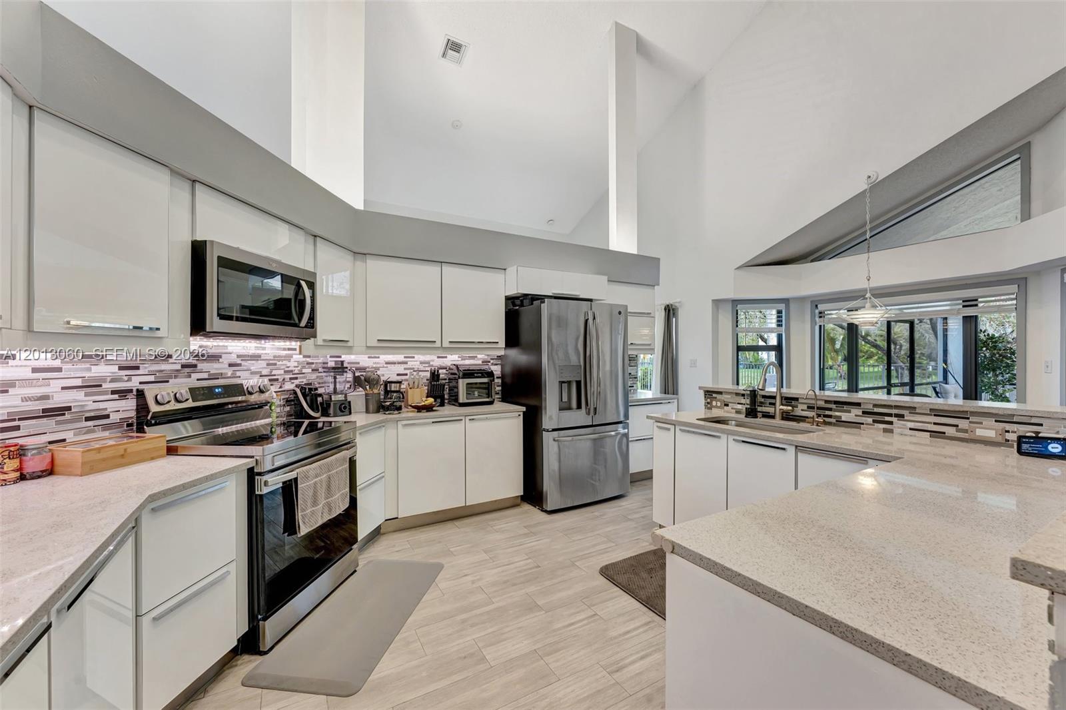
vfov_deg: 78.8
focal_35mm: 15
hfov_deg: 101.9
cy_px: 355
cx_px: 533
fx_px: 432
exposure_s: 1/2.5
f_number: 9
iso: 400
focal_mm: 14.6
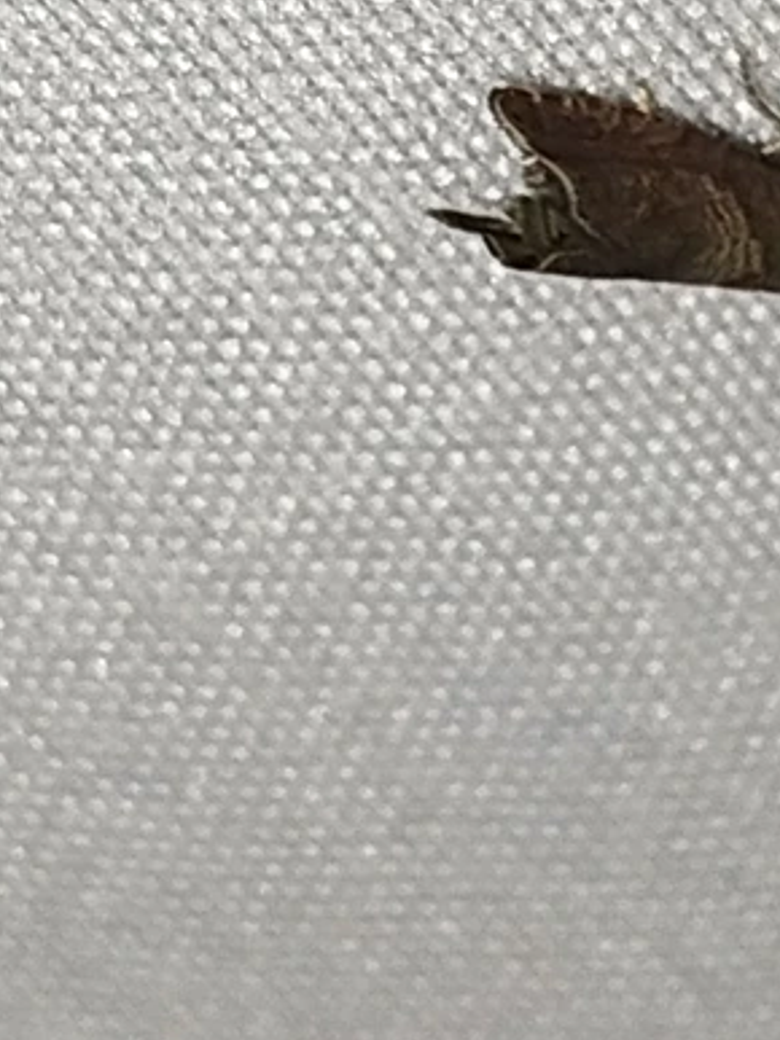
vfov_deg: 8.6
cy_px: 279
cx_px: 503
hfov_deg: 6.5
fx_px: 6914
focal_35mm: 230
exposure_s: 1/50
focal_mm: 5.31
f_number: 1.7
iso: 80
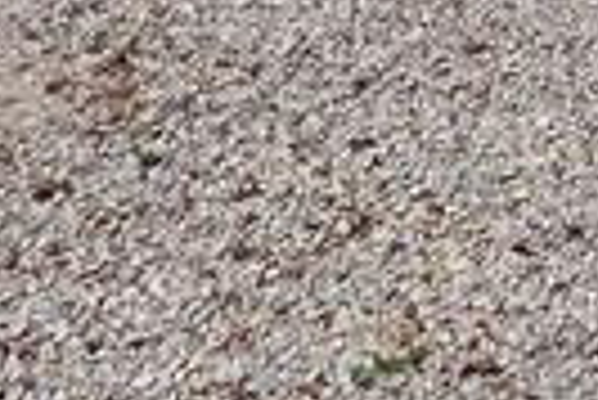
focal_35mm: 104
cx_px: 1043
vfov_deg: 9.7
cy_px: -845
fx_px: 1729
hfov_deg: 16.7
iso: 40
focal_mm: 2.2
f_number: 1.9
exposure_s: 1/2417
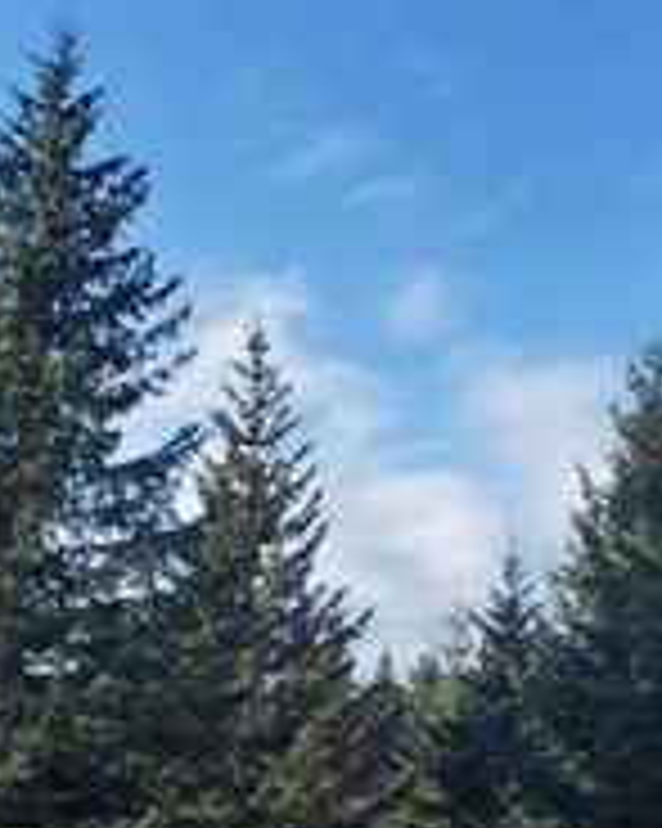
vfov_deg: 27.4
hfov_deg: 22.1
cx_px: 423
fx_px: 1691
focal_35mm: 69
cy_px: 515
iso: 50
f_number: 2.4
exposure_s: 1/912
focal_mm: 4.3
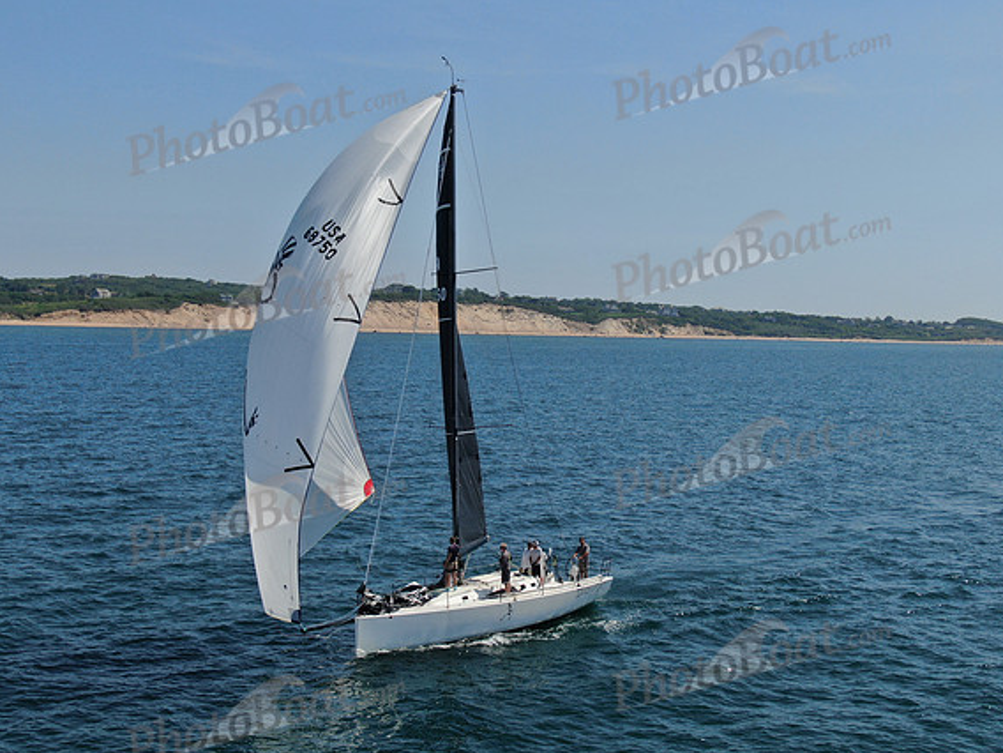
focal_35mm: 49
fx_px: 1420
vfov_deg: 29.7
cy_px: 383
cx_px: 510
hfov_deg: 38.9
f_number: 3.8
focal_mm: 8.6
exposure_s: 1/1250
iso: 100
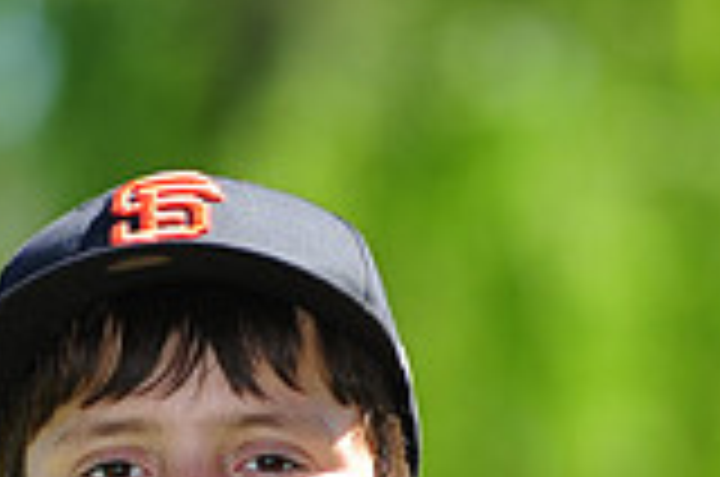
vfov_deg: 1.9
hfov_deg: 2.8
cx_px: 189
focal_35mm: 727
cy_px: 806
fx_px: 14511
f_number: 4.5
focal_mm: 200
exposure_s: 1/640
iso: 200
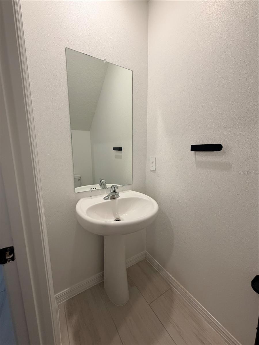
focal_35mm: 14
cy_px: 172
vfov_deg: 102.1
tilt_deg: -9.0
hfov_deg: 85.7
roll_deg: +0.3
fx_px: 140
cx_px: 130
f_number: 2.2
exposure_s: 1/120
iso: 160
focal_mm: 2.22
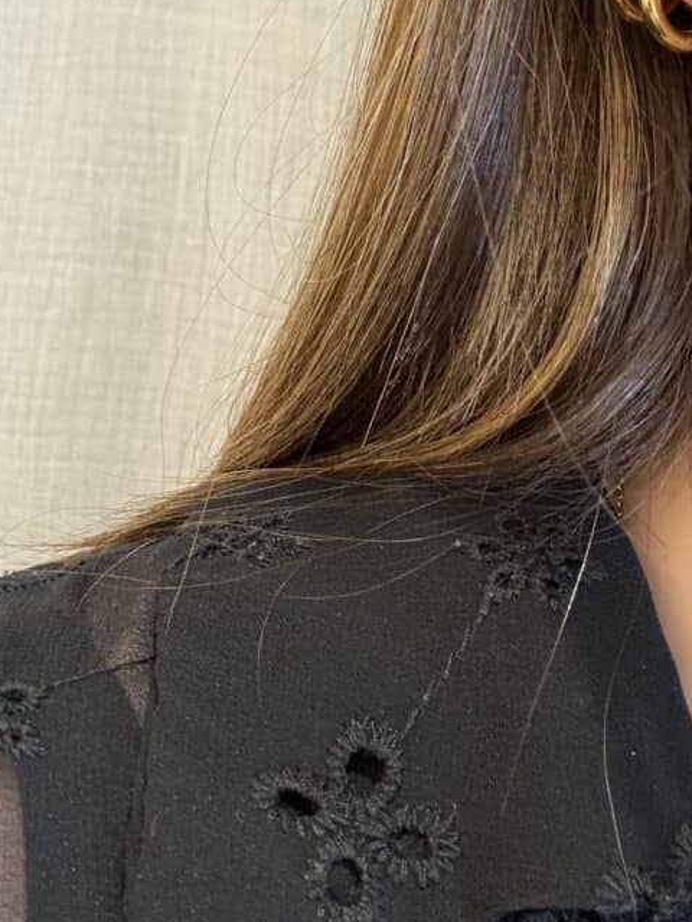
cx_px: 394
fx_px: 1279
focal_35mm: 48
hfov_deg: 30.2
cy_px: 189
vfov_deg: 38.2
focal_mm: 2.69
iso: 200
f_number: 1.9
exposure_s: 1/50
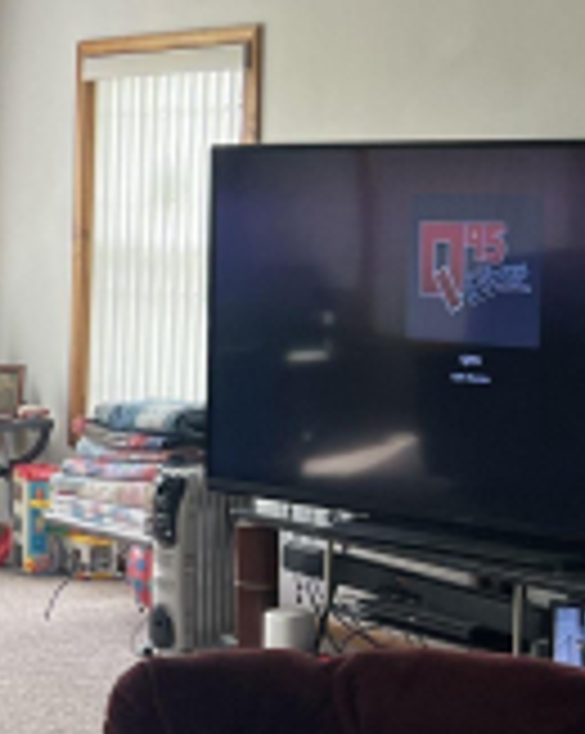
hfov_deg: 13.3
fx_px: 2255
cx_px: -475
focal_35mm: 104
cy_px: 338
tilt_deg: -4.7
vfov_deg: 18.5
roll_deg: +1.2
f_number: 1.5
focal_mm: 5.7
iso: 64
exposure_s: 1/121
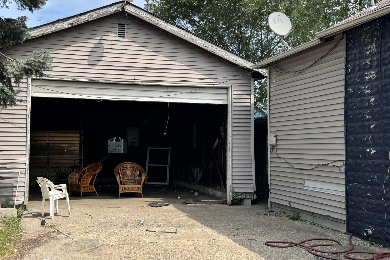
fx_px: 433
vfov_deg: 33.4
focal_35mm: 40
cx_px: 132
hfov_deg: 47.7
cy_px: 131
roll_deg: -2.6
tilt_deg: +0.6
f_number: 1.78
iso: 80
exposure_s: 1/2415
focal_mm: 6.76
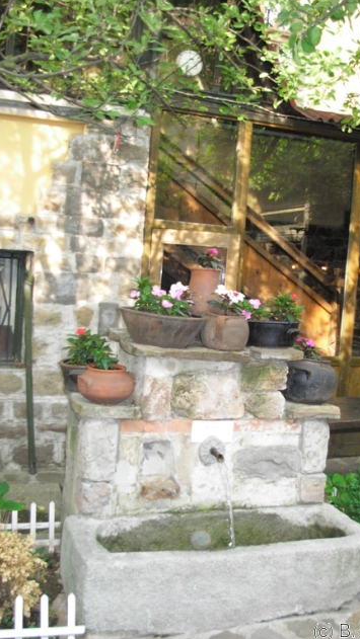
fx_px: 713
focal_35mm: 42
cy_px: 318
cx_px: 227
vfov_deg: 48.4
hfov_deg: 28.2
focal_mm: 6.3
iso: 400
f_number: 2.9
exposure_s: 1/114
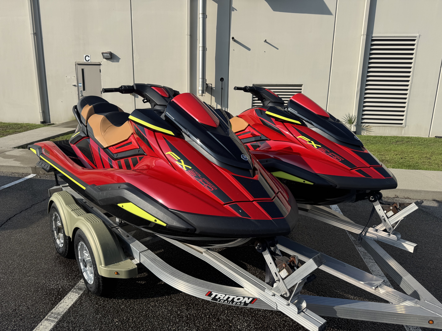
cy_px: 166
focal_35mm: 24
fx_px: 306
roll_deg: -1.9
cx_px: 221
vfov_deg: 56.8
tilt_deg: -12.9
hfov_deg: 71.6
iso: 80
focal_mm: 6.76
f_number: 1.78
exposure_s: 1/4310
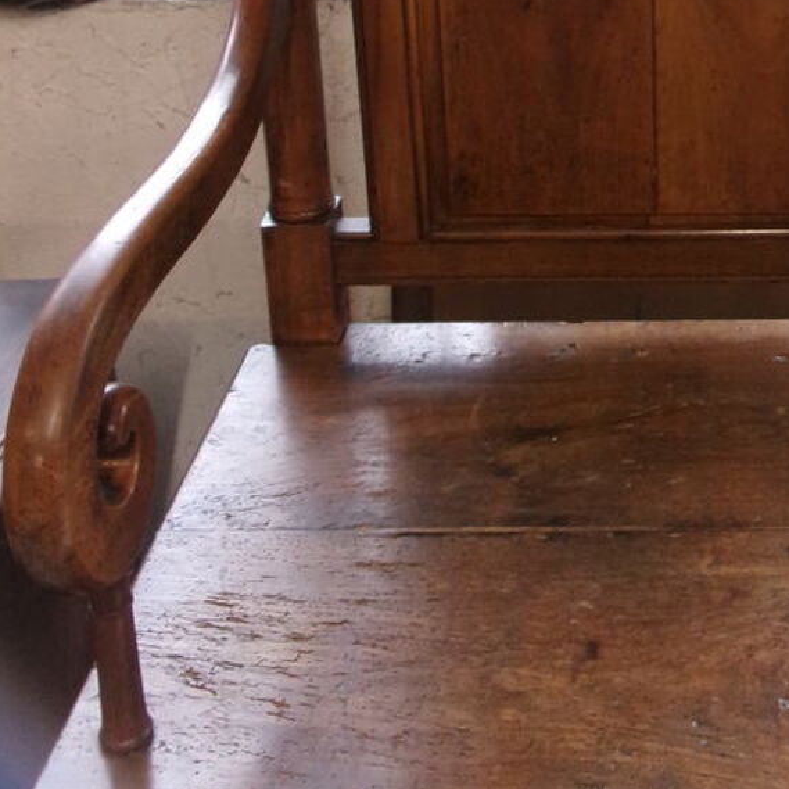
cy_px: -35
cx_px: 646
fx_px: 1496
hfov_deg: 28.8
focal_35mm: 58
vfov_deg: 27.5
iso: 308
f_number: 3.9
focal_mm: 5.1
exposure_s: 1/34
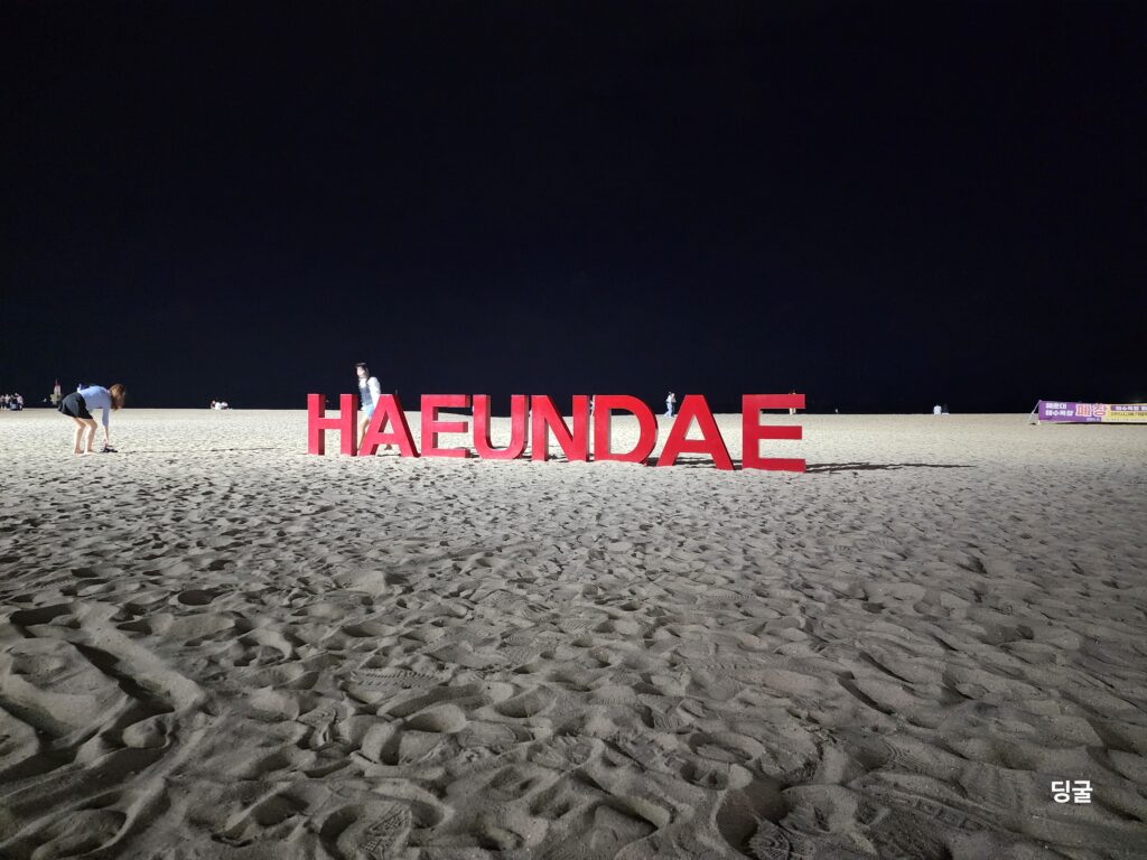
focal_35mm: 23
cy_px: 430
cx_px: 574
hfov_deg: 73.9
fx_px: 762
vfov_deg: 58.9
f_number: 1.8
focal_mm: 6.4
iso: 800
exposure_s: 1/24
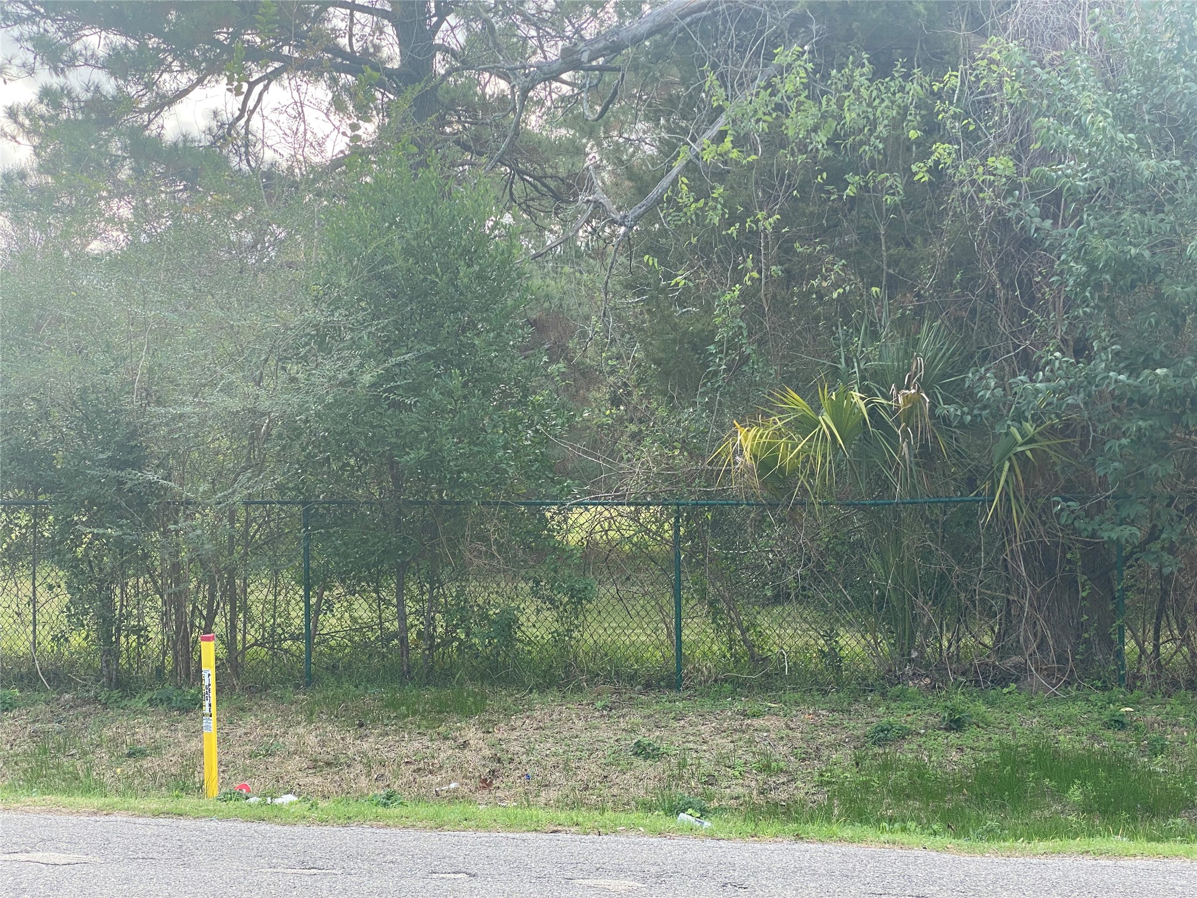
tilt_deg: +0.7
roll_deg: -0.3
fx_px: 1798
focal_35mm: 52
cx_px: 598
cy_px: 449
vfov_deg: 28.0
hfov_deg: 36.8
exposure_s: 1/345
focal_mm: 6
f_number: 2
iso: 20
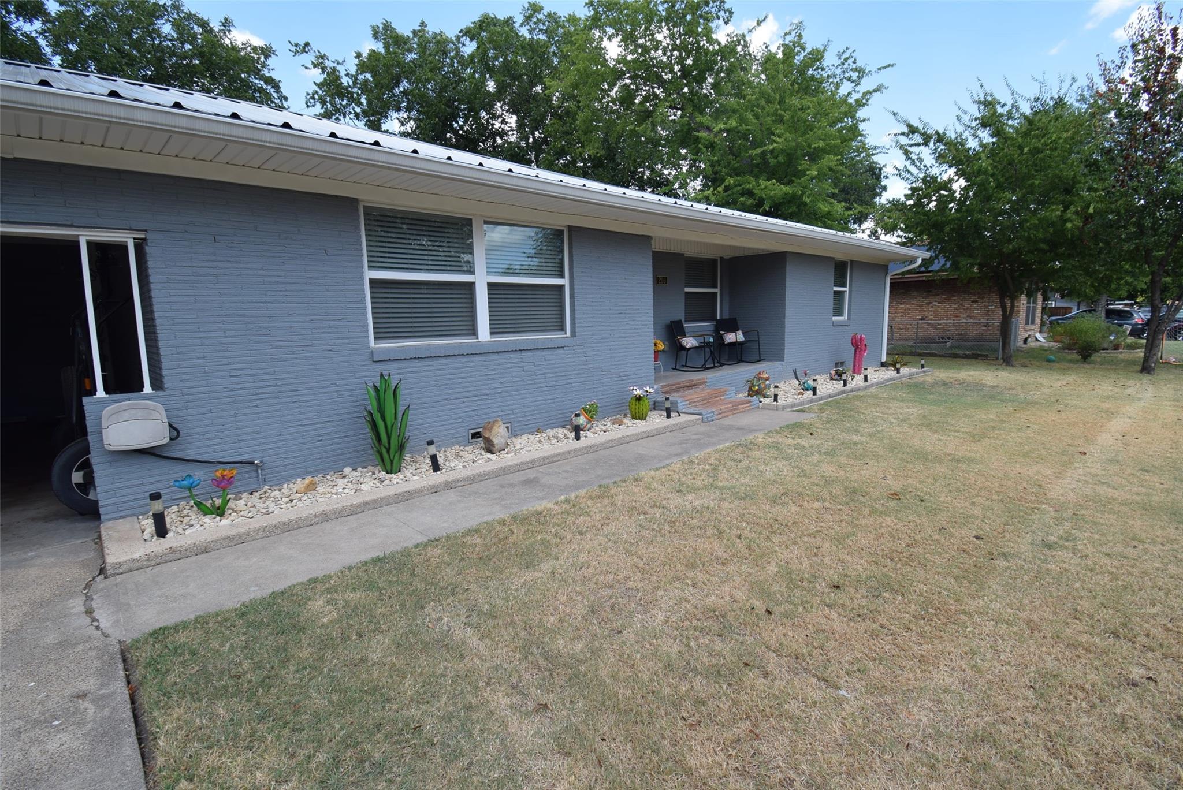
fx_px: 493
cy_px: 395
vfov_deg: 77.4
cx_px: 592
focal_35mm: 15
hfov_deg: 100.4
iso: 100
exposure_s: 1/80
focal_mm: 10
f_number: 9
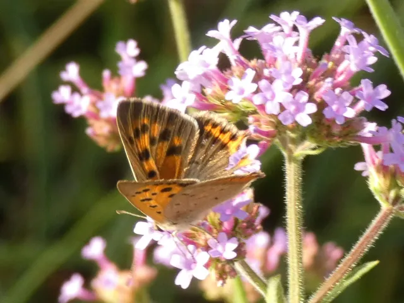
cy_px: 152
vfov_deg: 10.3
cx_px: 202
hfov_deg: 13.7
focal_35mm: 144
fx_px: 1681
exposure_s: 1/80
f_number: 5.3
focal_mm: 25.8
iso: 250
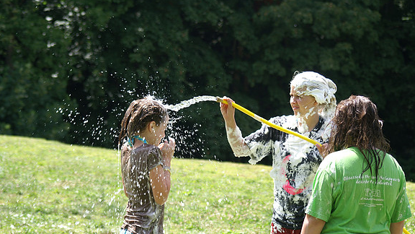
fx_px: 1304
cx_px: 208
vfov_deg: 10.2
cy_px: 136
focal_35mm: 119
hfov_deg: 18.1
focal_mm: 75
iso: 100
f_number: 5
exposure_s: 1/320
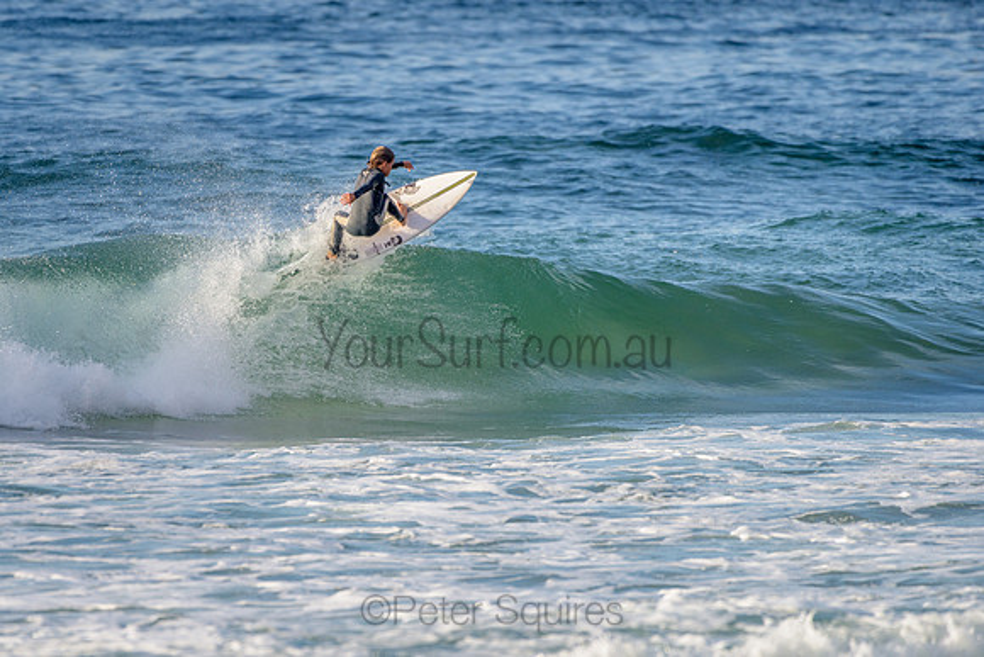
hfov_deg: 3.4
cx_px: 381
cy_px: 333
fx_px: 16757
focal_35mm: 613
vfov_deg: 2.2
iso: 220
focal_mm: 500
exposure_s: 1/1250
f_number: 5.6
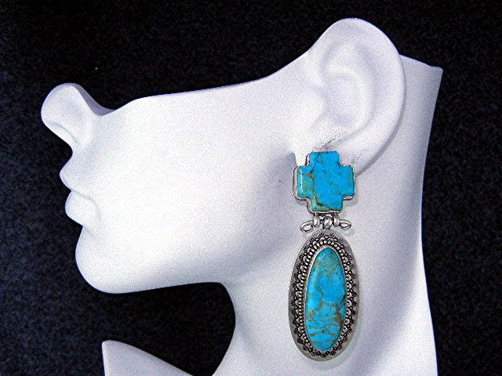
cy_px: 188
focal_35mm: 45
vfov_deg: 32.2
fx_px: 653
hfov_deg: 42.1
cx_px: 251
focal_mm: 8.1
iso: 461
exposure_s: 1/30
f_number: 7.6
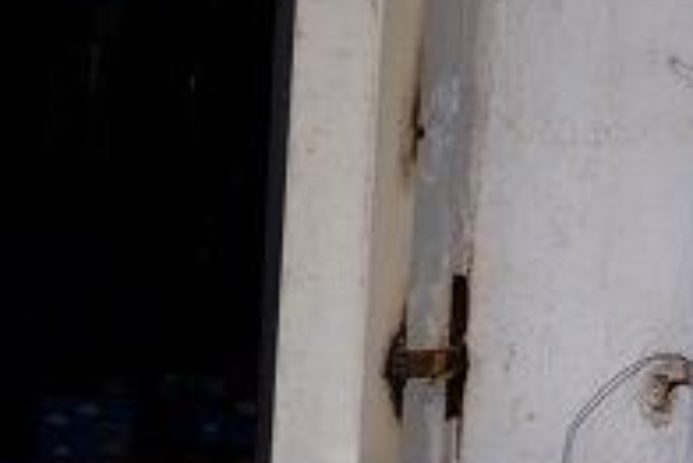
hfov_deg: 8.1
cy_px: 597
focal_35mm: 202
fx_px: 3891
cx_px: -1605
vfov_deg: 6.8
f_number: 4.5
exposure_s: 1/320
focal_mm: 19.2
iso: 250
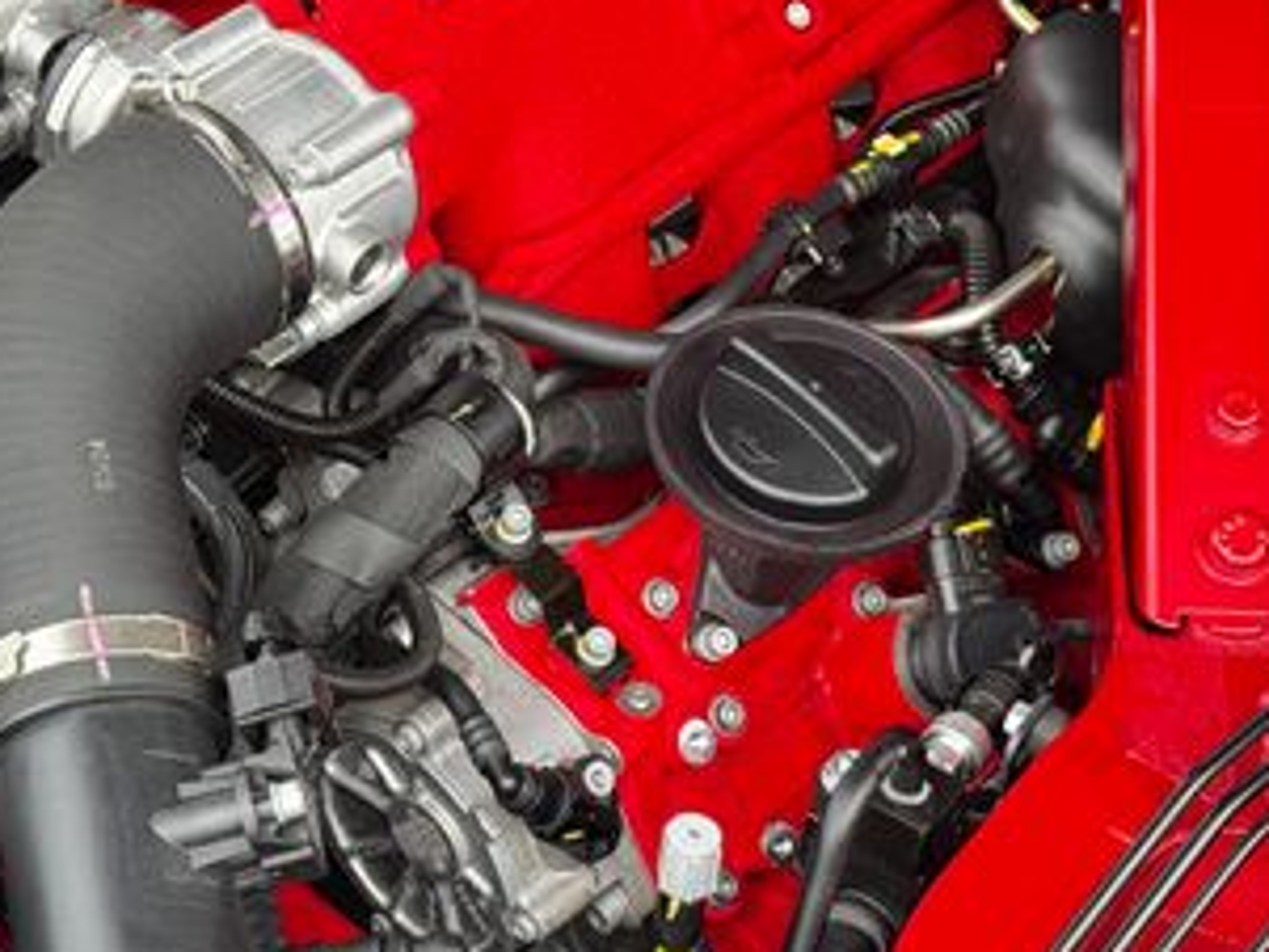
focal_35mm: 102
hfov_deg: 19.2
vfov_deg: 14.5
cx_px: 447
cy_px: 236
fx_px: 3741
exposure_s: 1/75
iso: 100
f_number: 1.78
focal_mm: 6.76
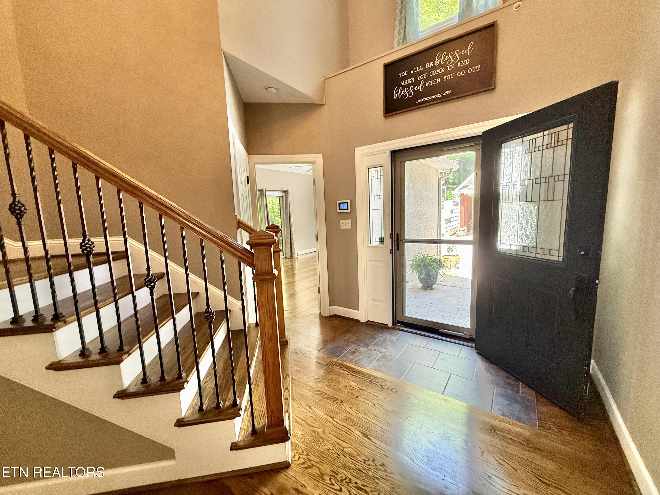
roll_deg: +2.1
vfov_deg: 85.7
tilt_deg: -6.5
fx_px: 267
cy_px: 248
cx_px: 330
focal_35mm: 14
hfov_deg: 102.1
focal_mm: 2.22
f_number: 2.2
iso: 250
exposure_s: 1/120
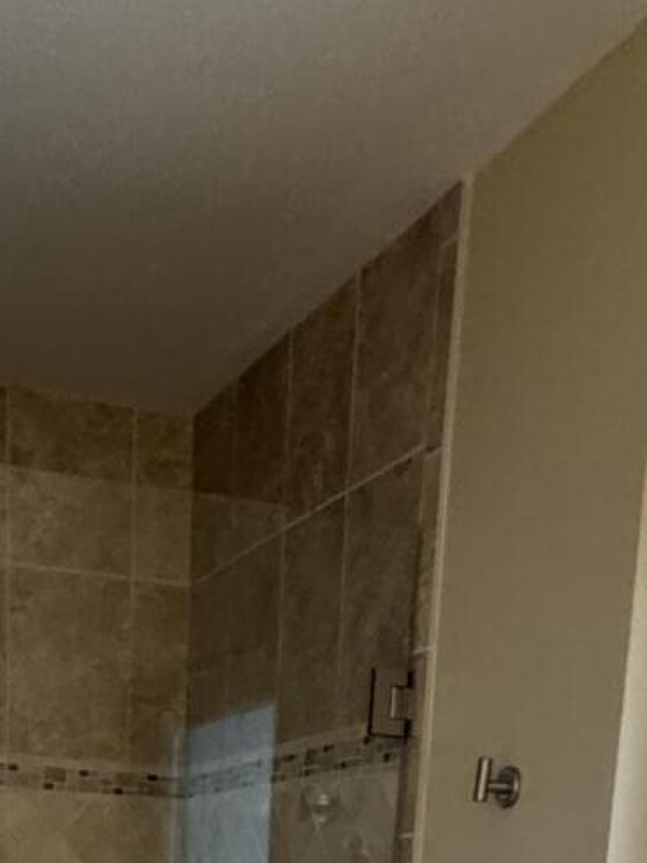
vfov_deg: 25.5
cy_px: 1290
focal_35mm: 57
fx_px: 1421
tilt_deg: -13.9
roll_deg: -1.8
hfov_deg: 25.5
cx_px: 207
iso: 500
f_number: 2.2
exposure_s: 1/60
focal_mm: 2.22
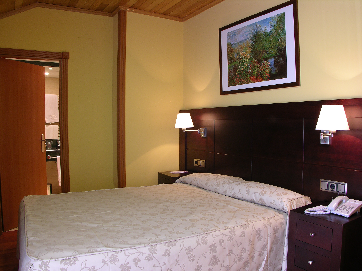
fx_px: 366
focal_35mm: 35
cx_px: 181
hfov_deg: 52.6
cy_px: 136
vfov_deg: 40.7
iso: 50
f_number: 5.6
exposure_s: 1/2.4
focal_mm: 8.9
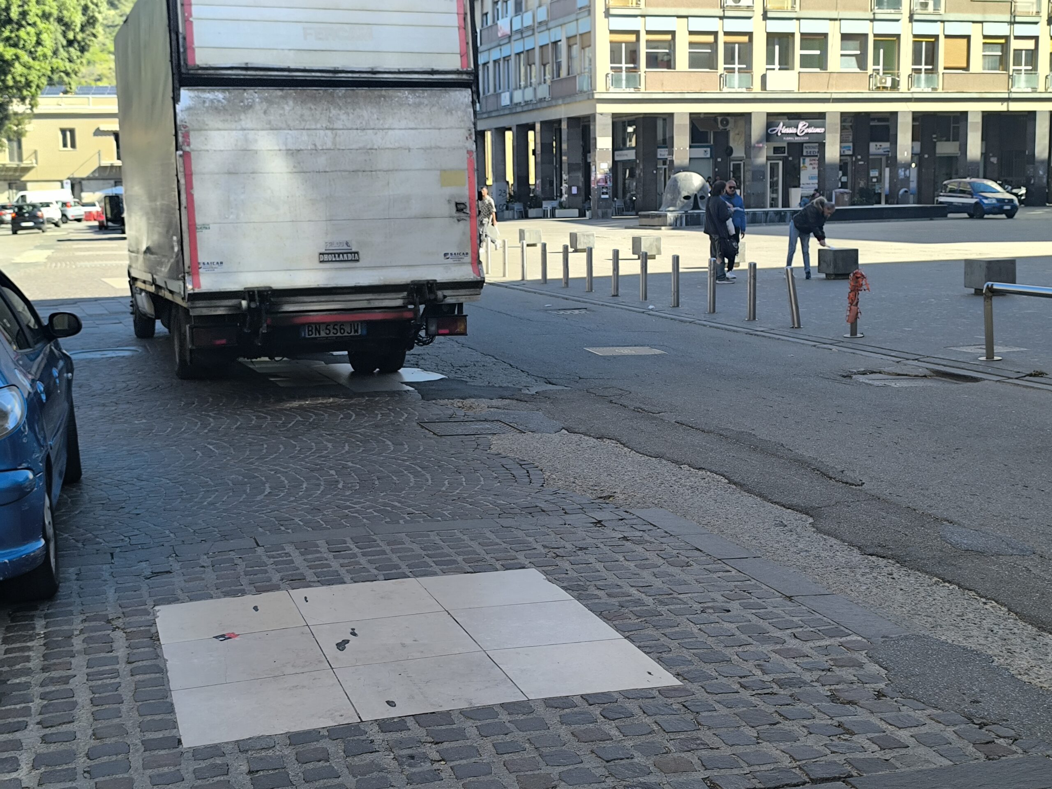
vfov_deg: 31.5
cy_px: 394
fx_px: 1398
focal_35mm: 46
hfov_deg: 41.2
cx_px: 526
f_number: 1.65
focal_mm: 6.14
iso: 50
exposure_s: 1/377
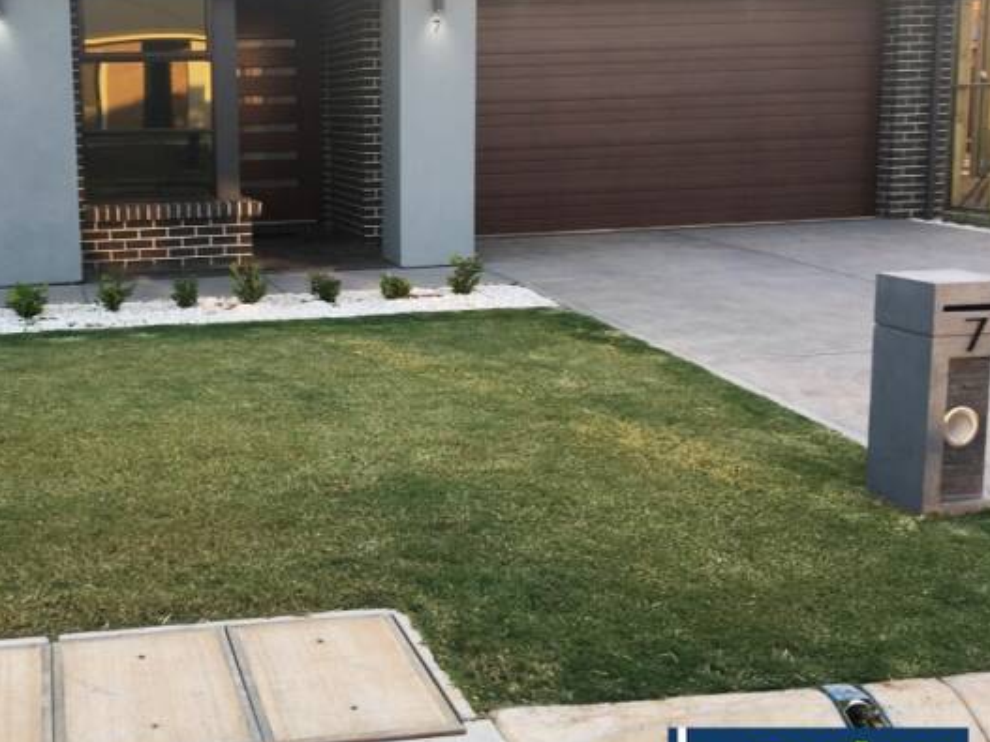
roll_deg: +1.3
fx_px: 1258
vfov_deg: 32.8
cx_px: 259
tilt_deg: -7.7
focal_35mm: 44
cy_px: 302
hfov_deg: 41.8
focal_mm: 4.15
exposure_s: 1/107
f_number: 2.2
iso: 25
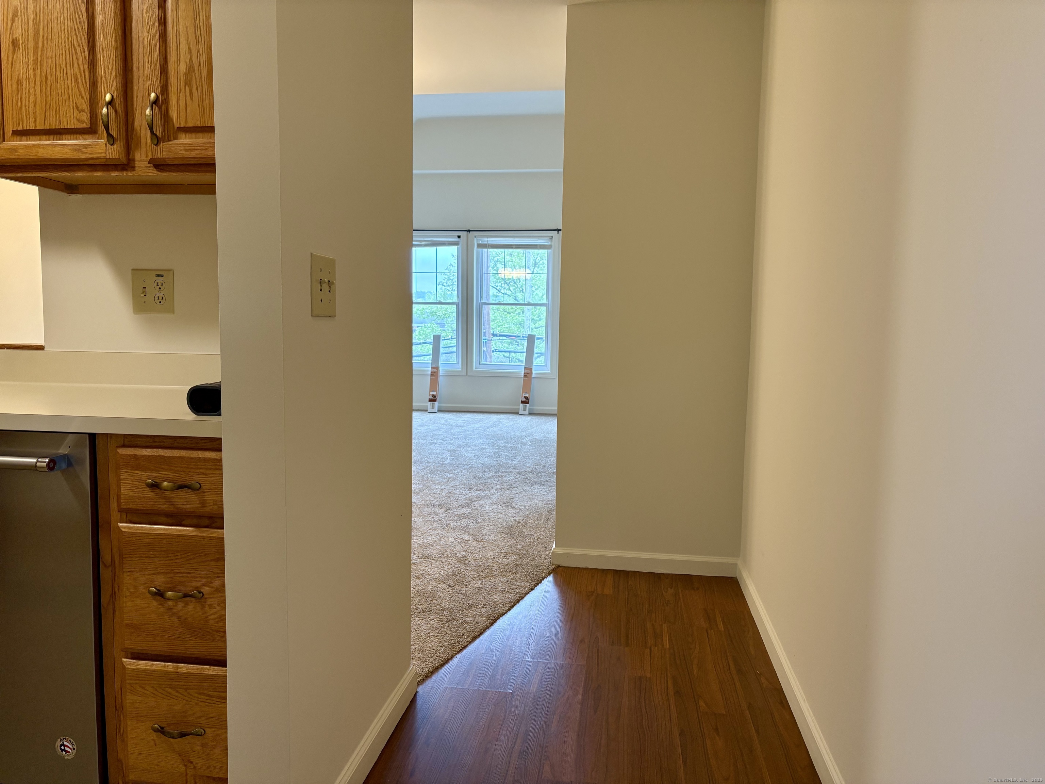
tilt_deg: -4.8
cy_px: 392
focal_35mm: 26
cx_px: 522
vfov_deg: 53.1
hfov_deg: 67.3
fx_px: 785
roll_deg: -0.3
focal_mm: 5.96
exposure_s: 1/60
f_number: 1.6
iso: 125
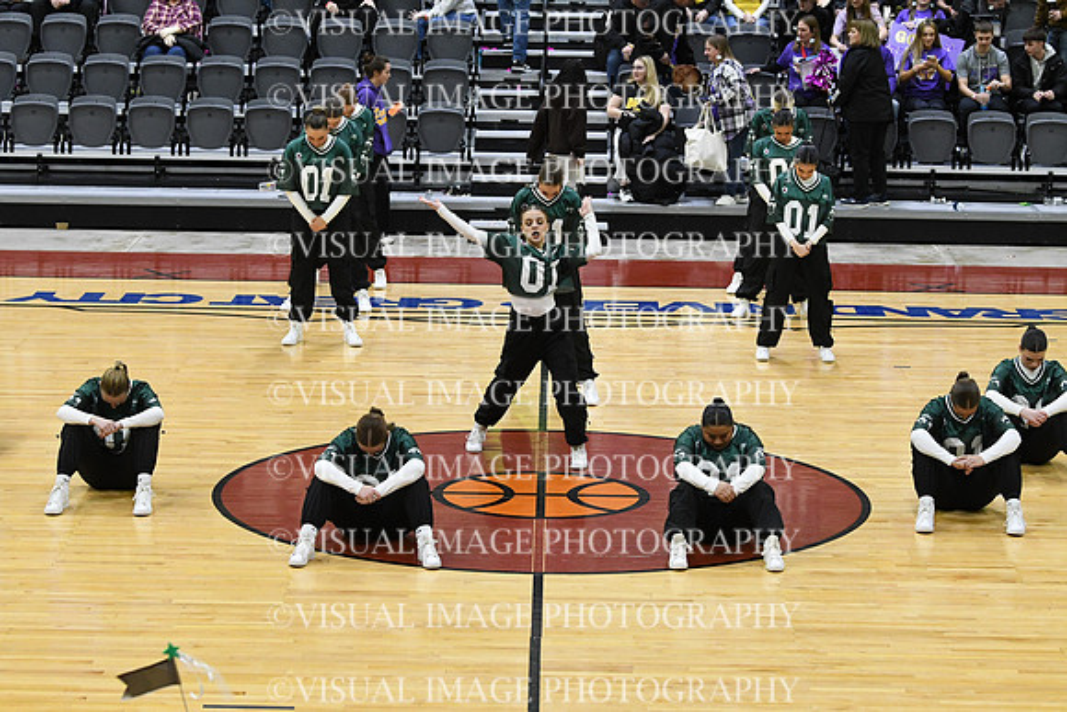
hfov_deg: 19.5
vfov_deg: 13.0
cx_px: 534
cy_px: 356
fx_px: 3113
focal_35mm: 105
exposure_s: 1/250
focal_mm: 70
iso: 3200
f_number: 4
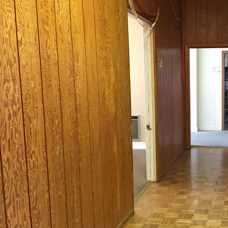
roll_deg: +0.6
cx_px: 202
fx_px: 350
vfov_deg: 36.0
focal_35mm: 47
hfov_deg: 34.2
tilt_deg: -7.9
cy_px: 129
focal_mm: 4.15
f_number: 2.2
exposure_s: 1/10
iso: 80
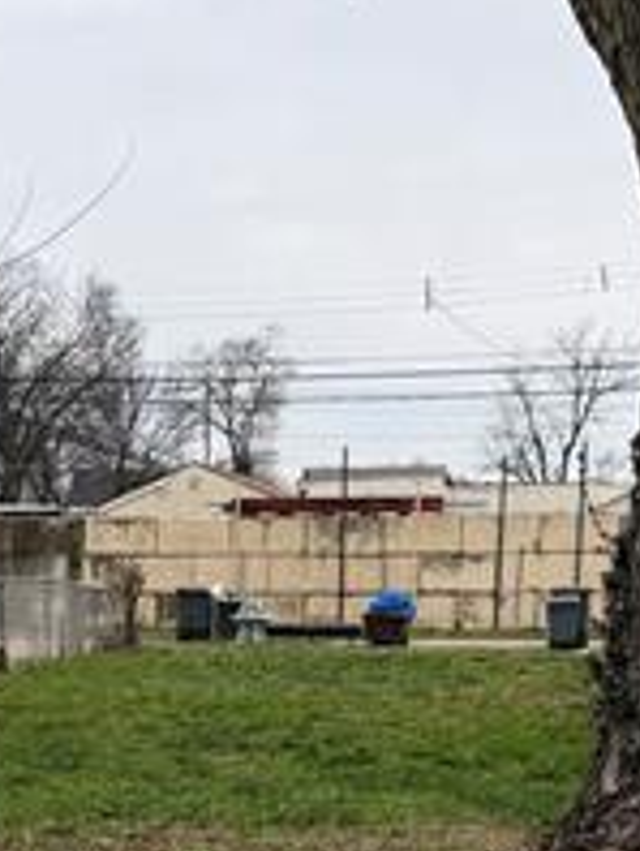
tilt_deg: -9.8
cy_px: 980
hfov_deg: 15.6
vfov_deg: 20.0
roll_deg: -0.3
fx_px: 2288
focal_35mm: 93
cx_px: 4
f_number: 1.78
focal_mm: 6.76
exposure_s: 1/1230
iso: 80
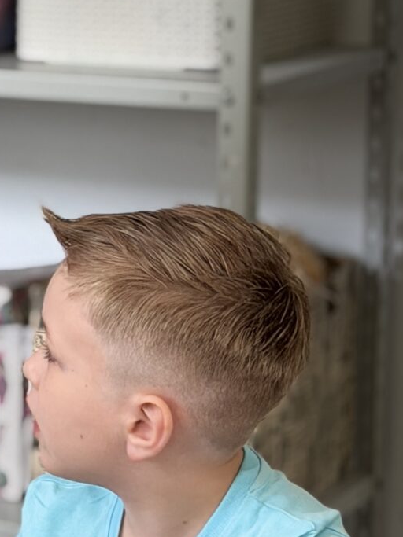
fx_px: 2795
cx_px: -310
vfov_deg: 11.0
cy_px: 244
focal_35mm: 180
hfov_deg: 8.0
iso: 80
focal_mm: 6.76
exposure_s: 1/100
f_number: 1.78
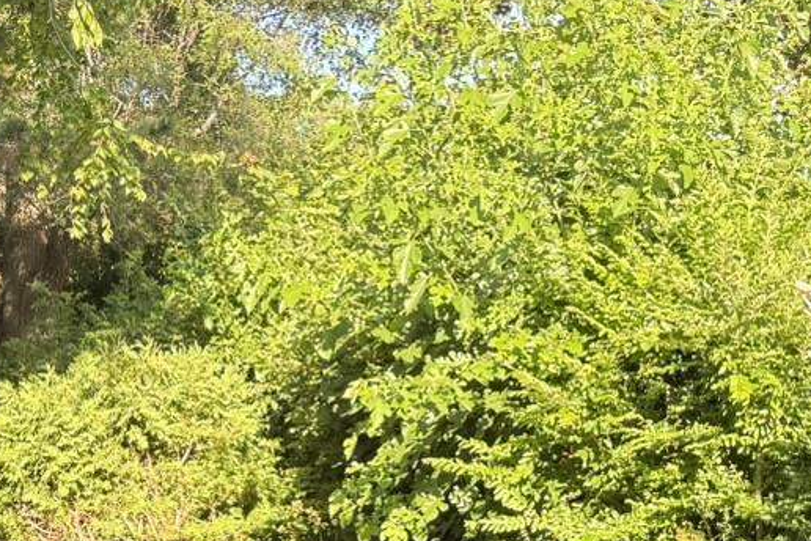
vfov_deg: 13.5
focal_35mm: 99
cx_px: -20
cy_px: 634
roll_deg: +0.3
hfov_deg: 19.9
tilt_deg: -4.1
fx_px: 2230
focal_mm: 6.76
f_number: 1.78
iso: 100
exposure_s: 1/298
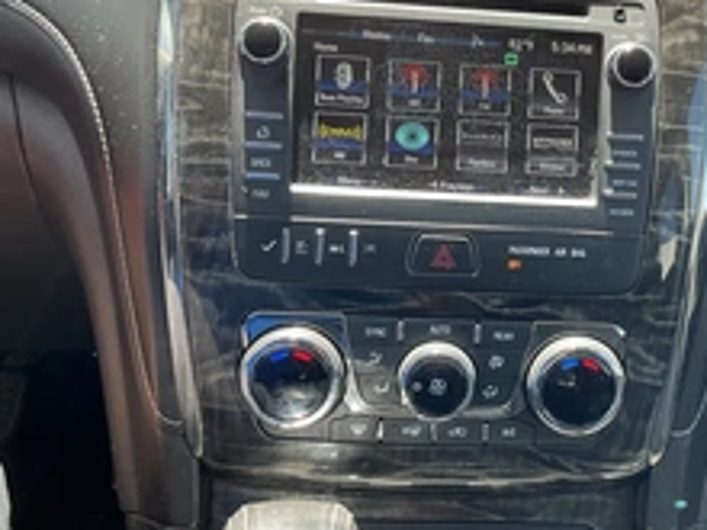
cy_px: 212
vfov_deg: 28.5
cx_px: 524
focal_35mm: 51
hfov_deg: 36.7
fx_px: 1042
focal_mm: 3
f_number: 1.8
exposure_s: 1/110
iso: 40
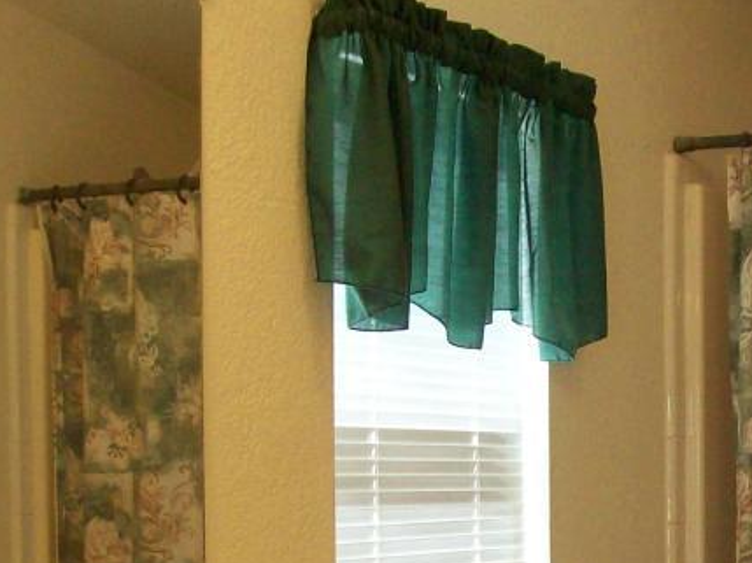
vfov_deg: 16.6
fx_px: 1867
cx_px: 584
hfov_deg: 22.5
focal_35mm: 86
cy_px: 614
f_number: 2.7
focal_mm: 6
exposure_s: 1/75.7
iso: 200
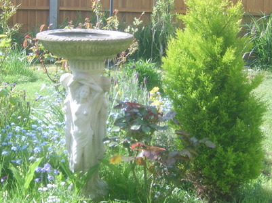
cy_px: 77
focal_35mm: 62
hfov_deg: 31.0
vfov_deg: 23.6
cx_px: 91
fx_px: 487
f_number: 4.9
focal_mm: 11.93
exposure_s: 1/78
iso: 50
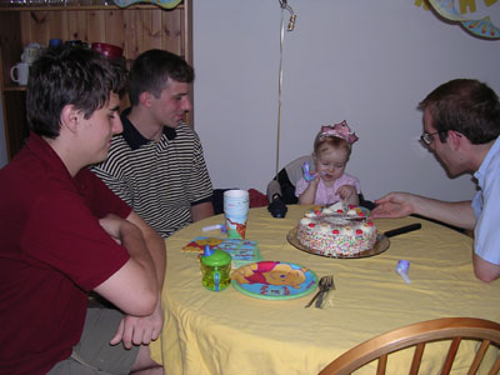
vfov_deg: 37.7
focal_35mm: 38
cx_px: 250
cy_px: 188
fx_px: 549
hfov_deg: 49.0
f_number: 2.8
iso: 100
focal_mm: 5.8
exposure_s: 1/60.1
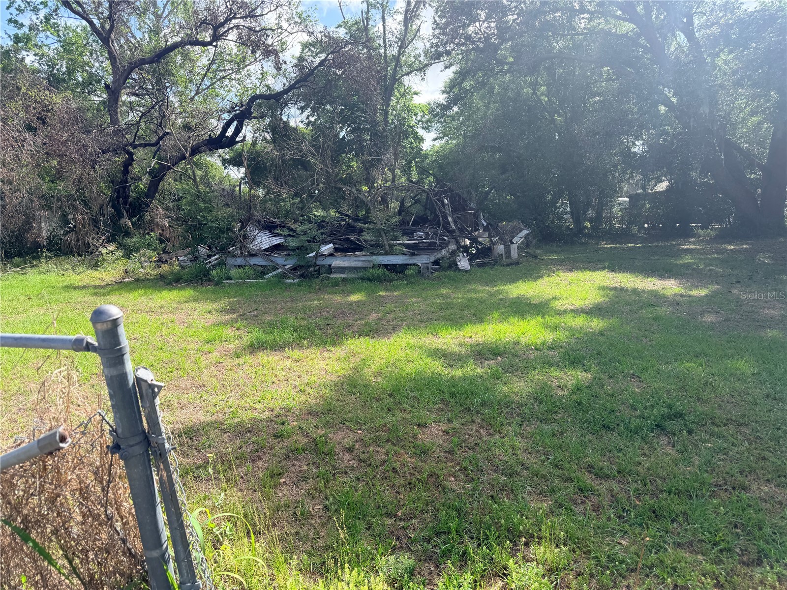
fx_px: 546
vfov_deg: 56.8
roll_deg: +2.5
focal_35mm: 24
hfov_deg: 71.6
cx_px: 394
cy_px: 295
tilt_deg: -7.9
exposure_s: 1/1770
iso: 80
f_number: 1.78
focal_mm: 6.76
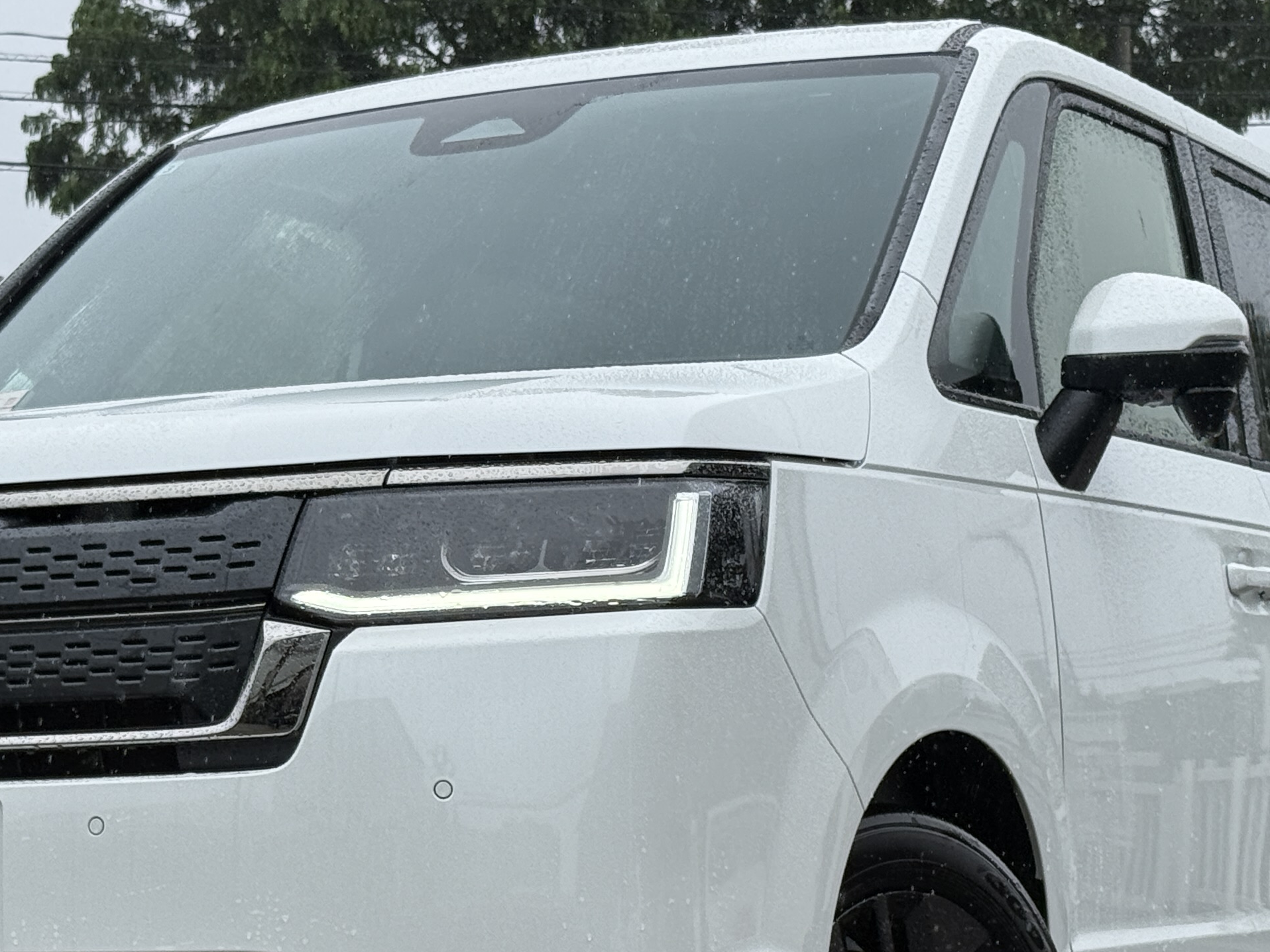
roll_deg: -0.5
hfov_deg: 19.4
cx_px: 453
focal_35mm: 101
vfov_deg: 14.6
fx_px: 3706
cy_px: 638
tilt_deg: +3.0
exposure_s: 1/1575
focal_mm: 6.76
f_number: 1.78
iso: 64
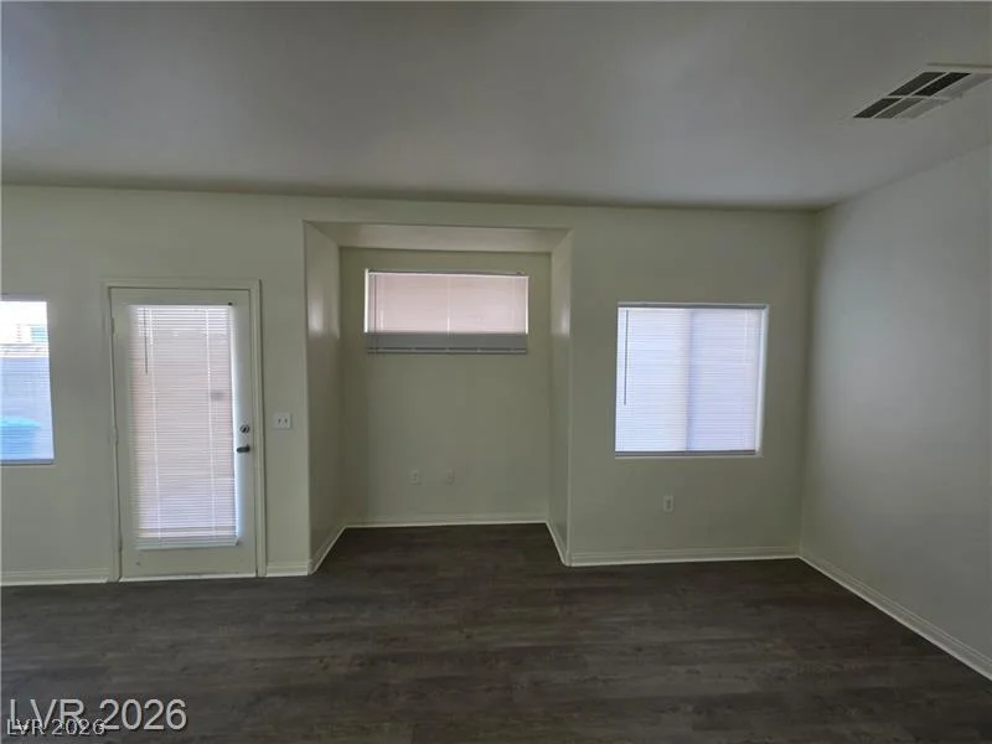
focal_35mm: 13
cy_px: 372
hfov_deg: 106.2
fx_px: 373
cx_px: 496
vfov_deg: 89.9
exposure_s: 1/60
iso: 200
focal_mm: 2.2
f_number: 1.9
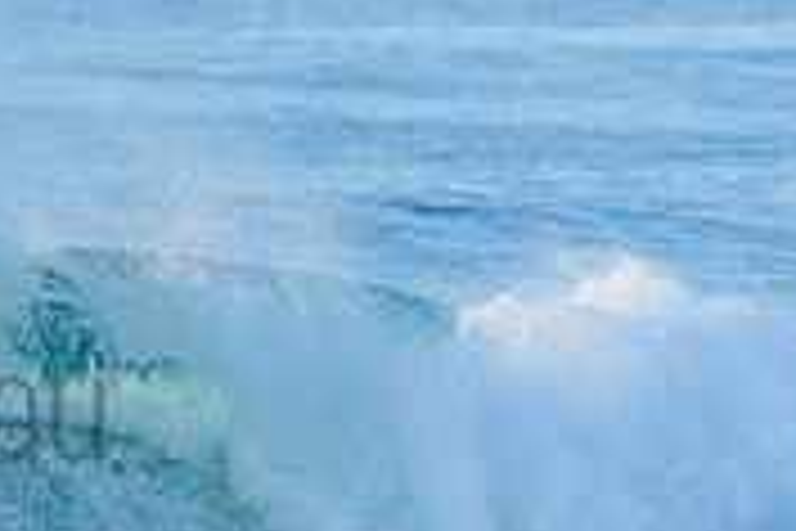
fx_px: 36149
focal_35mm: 1635
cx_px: -369
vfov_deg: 0.8
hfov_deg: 1.3
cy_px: 358
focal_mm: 500
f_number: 5.6
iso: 360
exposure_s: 1/2000
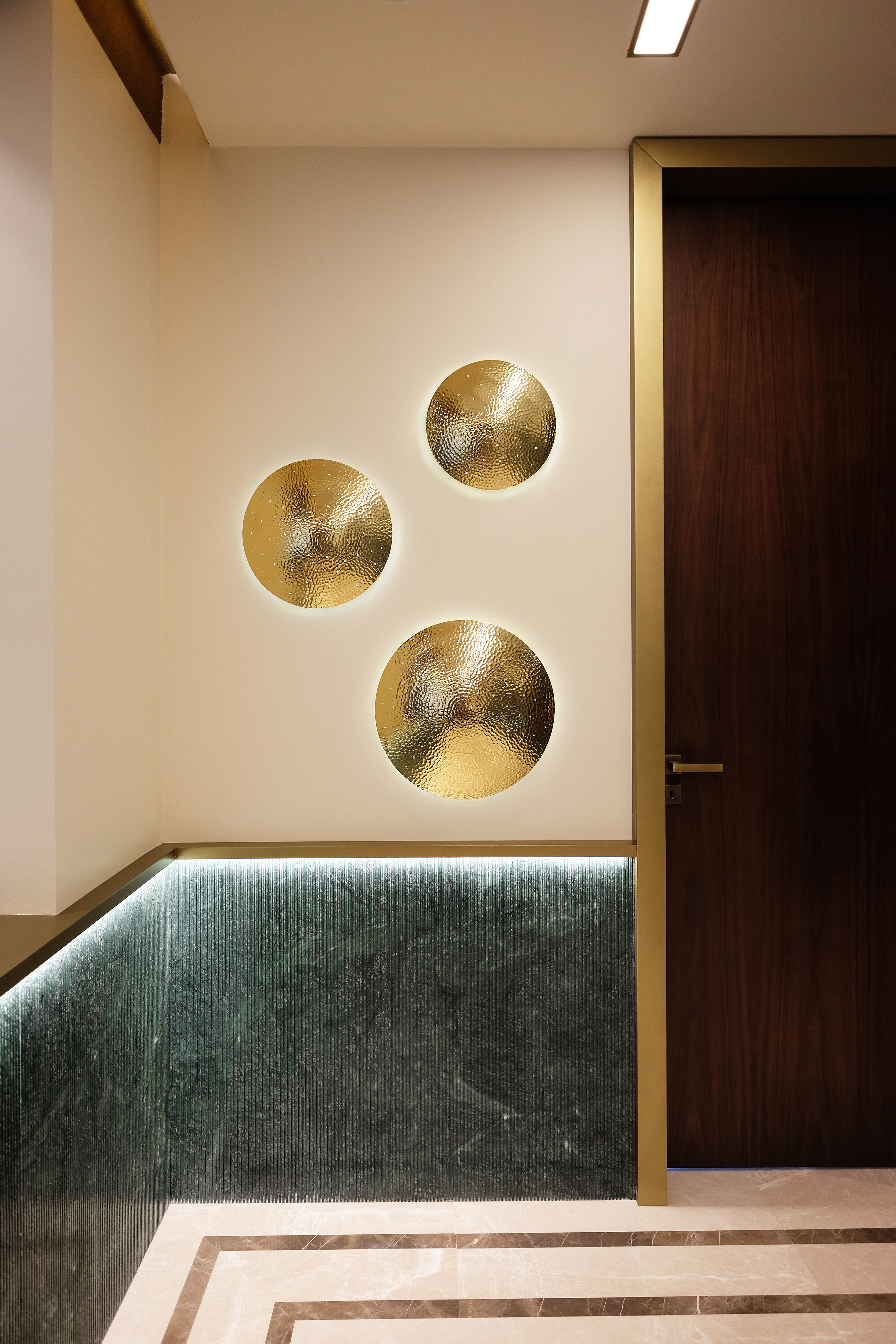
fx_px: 784
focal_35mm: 21
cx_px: 448
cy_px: 672
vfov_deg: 81.2
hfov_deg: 59.5
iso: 400
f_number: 2.8
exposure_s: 1/60
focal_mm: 14
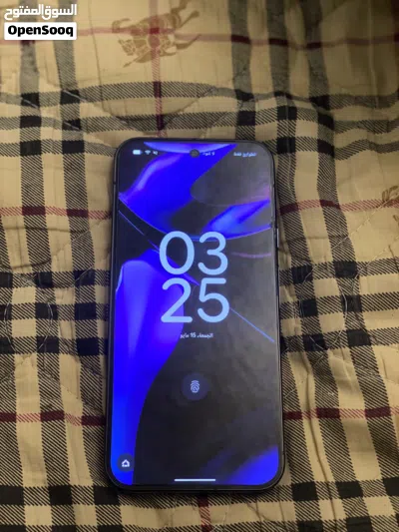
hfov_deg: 28.0
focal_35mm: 52
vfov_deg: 36.8
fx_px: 799
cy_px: 266
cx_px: 200
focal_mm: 6
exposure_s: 1/24
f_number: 2
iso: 400
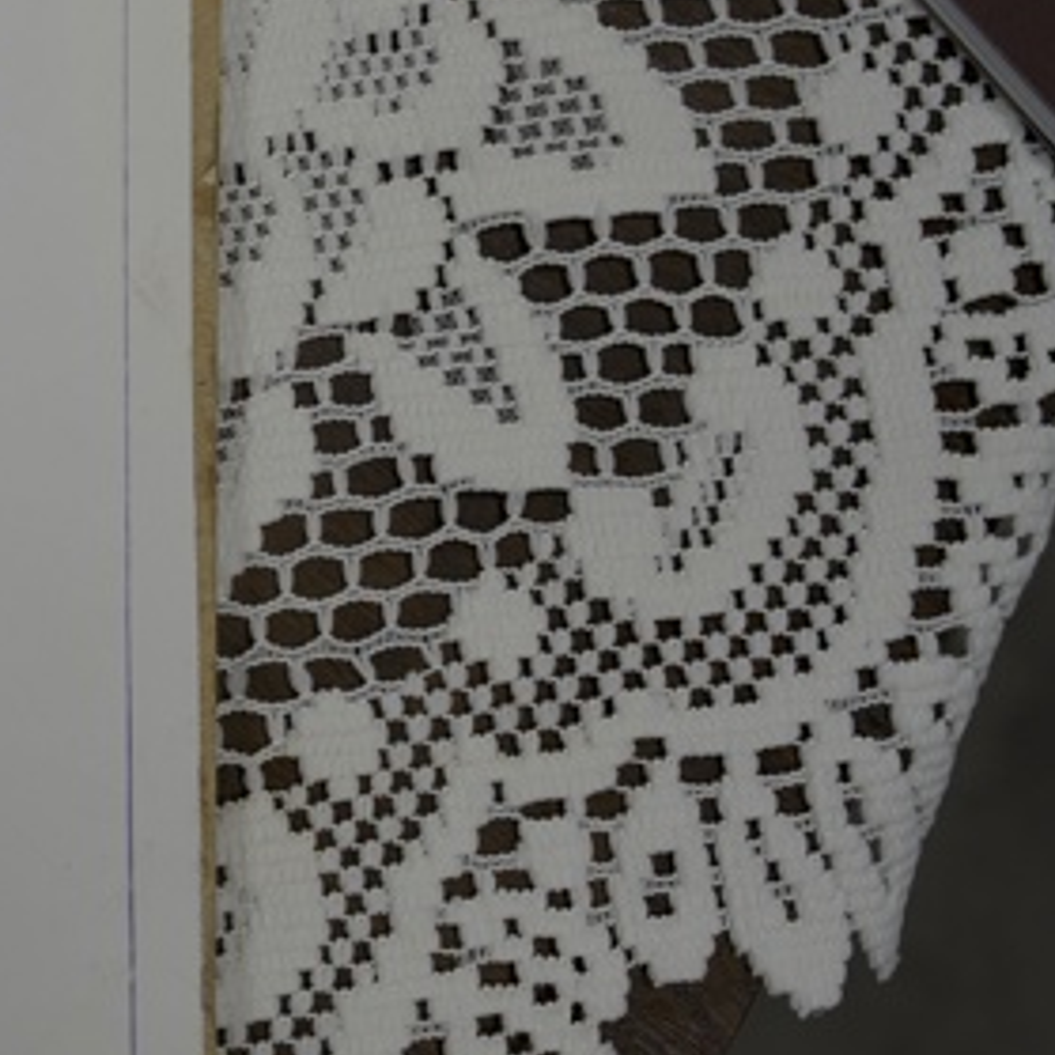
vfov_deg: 21.1
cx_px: -197
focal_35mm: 82
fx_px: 2827
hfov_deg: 19.9
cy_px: 454
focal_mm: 39
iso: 250
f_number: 4
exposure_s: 1/160
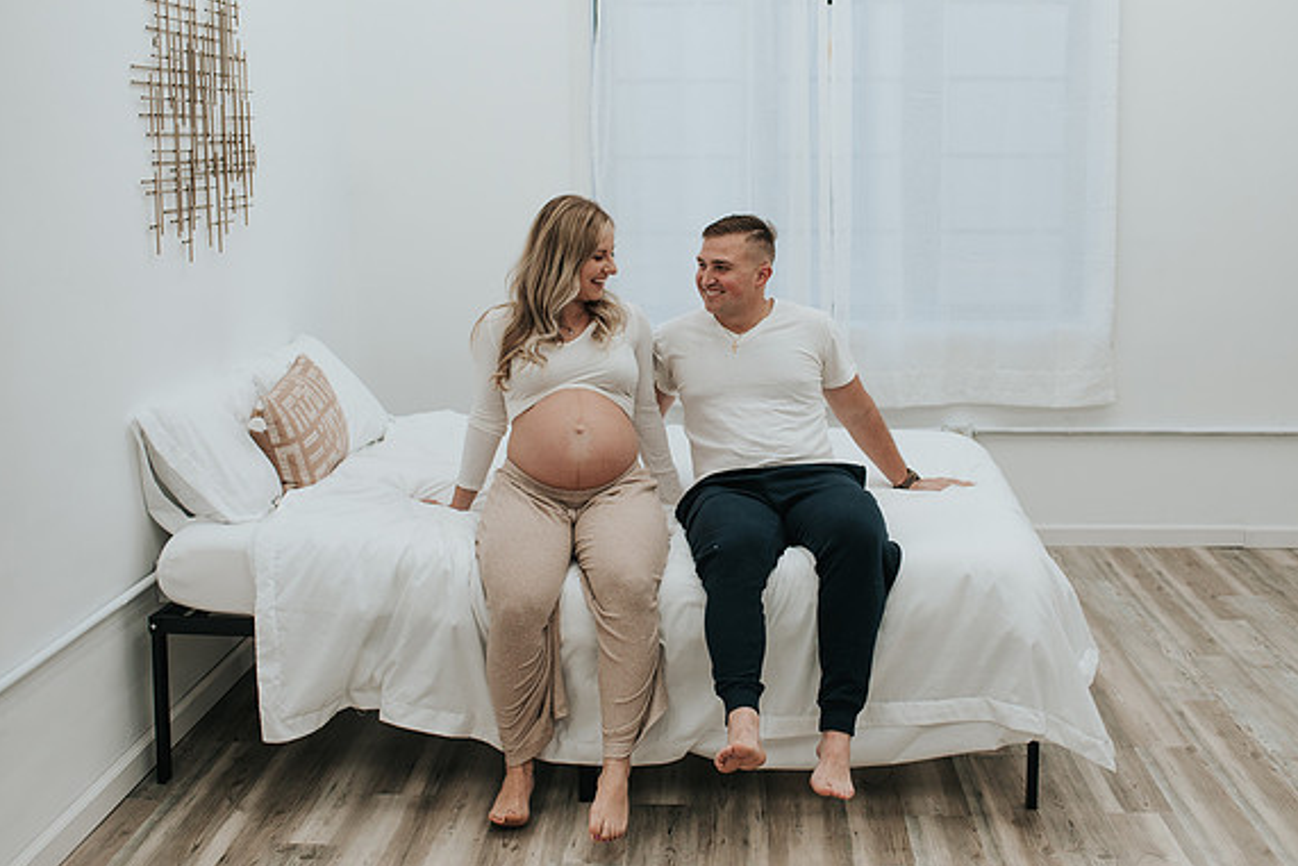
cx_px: 712
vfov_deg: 30.5
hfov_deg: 44.4
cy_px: 407
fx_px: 1587
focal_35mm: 44
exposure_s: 1/250
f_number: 2.8
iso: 220
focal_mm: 35
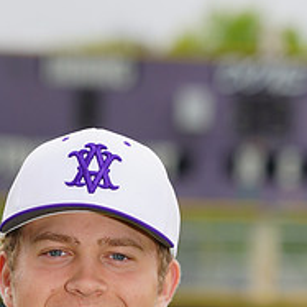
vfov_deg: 2.5
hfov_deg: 2.5
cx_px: 78
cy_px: 471
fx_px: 7024
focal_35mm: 700
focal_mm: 265
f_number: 9
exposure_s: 1/250
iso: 160
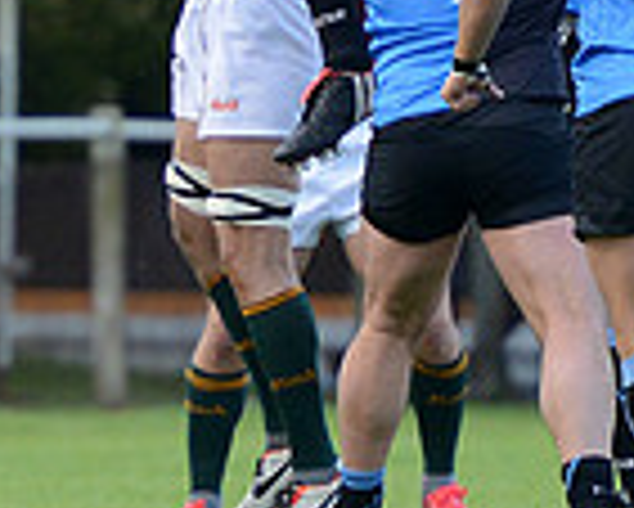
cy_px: -276
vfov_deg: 1.4
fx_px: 20317
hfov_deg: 1.8
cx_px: -144
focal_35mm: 1082
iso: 1000
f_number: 4
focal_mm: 280
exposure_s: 1/500
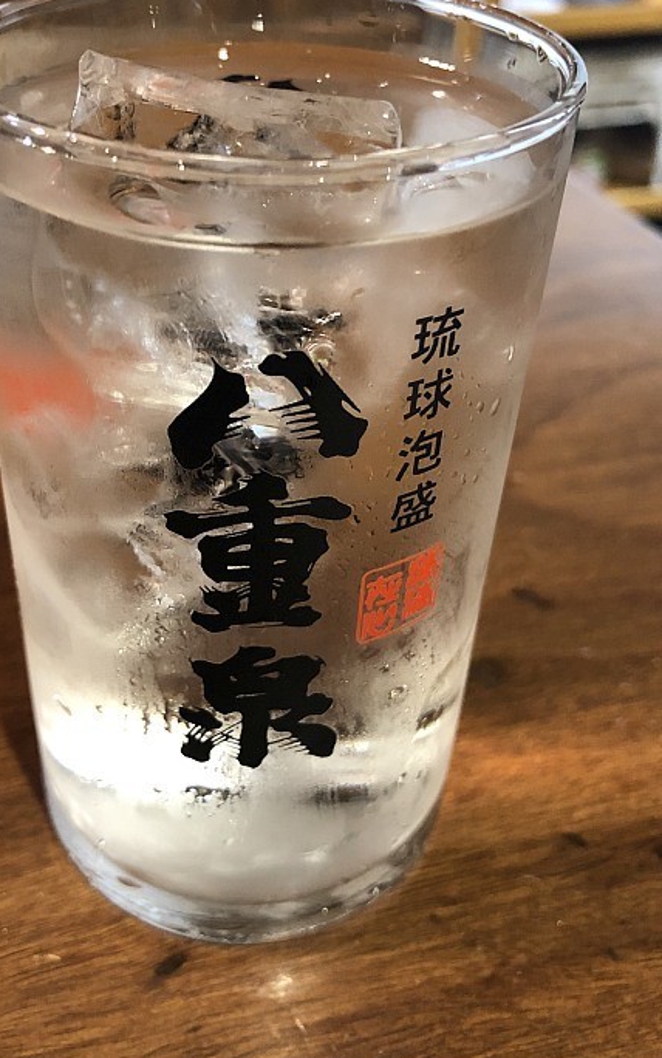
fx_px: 1067
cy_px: 428
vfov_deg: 52.4
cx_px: 266
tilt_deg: -32.8
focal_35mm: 37
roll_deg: -2.4
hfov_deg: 34.4
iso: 100
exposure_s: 1/13
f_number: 1.8
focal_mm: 4
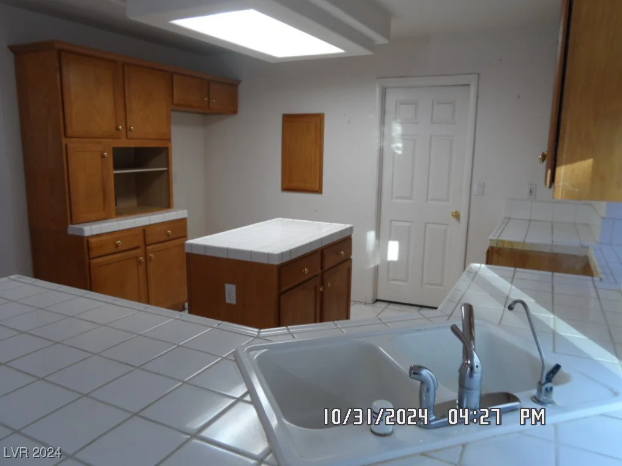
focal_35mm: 25
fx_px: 449
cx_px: 311
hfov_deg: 69.4
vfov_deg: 54.9
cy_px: 233
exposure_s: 1/30
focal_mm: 4.5
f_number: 2.5
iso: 120
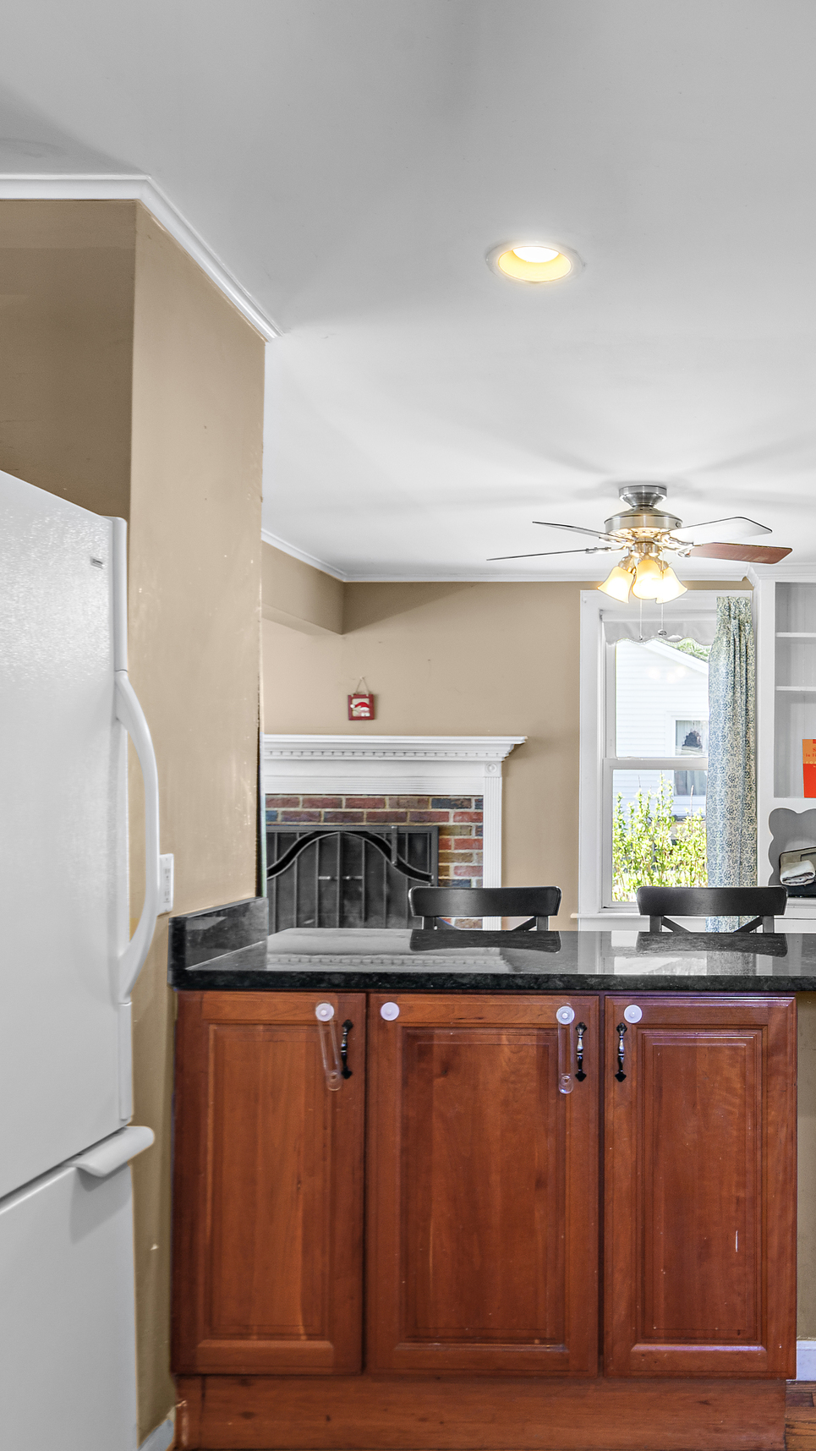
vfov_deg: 64.2
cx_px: 690
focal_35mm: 30
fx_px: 1154
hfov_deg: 37.1
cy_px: 789
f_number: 9
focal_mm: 16
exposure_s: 3.2
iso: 200
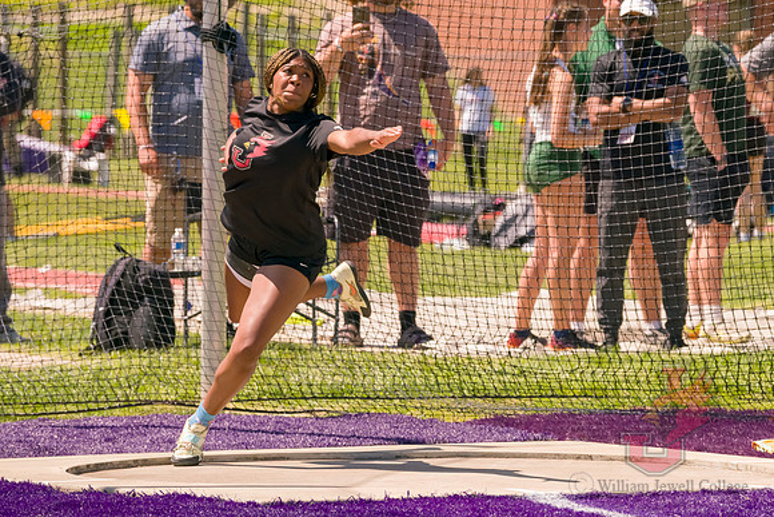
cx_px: 458
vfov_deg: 4.2
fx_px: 7047
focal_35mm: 328
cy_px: 203
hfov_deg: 6.3
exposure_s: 1/2000
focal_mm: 230
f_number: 8
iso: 640
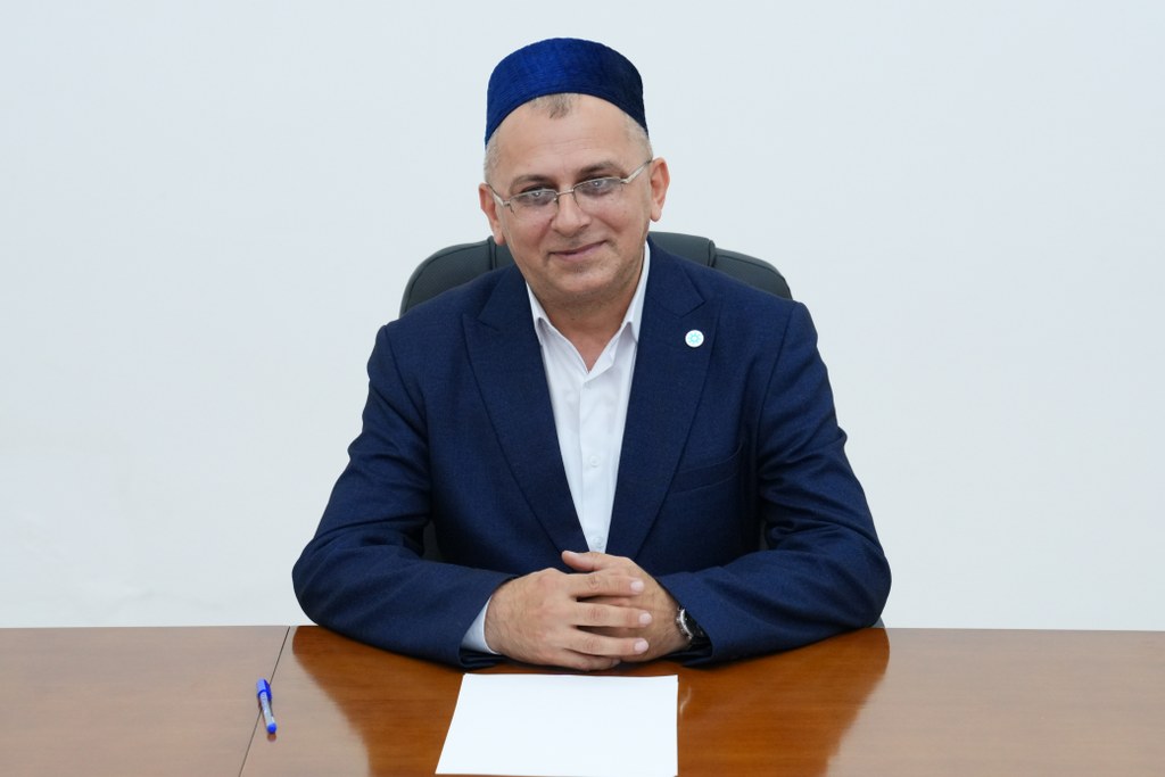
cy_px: 388
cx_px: 582
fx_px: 2913
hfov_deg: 22.6
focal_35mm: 90
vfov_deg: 15.2
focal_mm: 60
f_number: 5
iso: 2000
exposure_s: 1/200
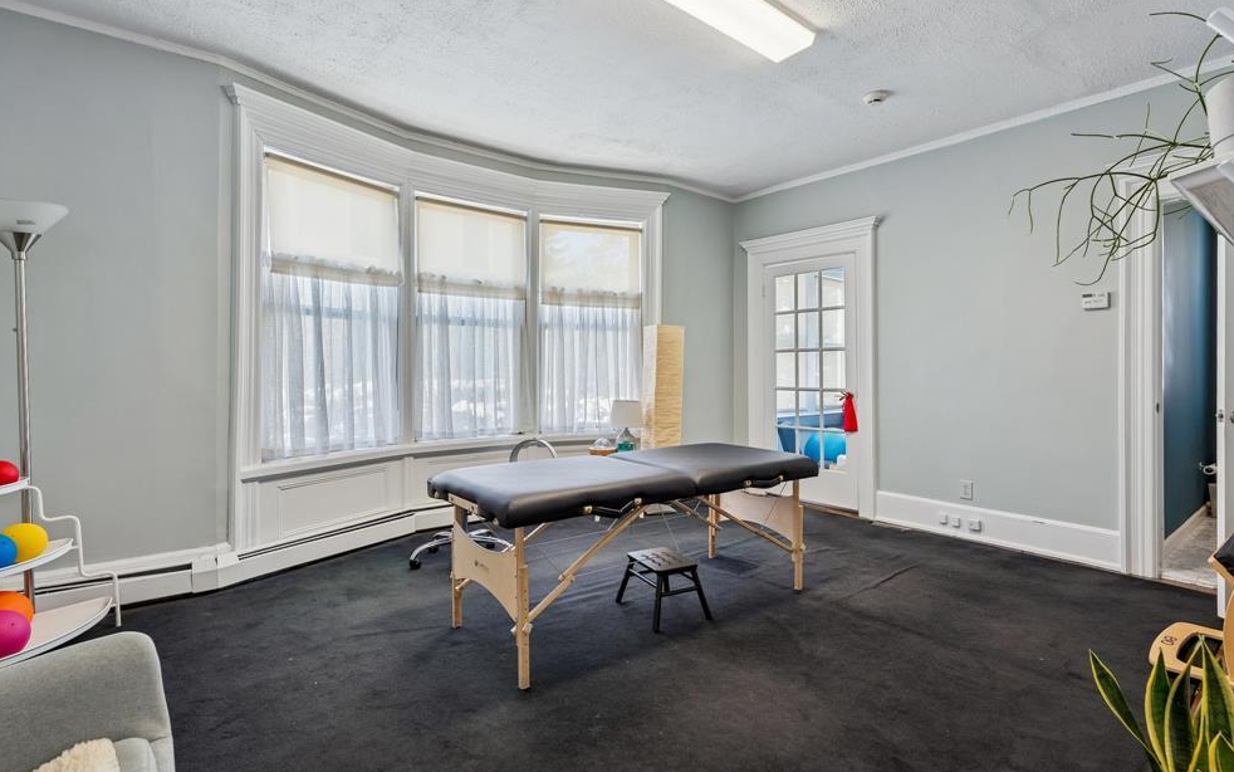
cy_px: 414
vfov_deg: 67.9
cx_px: 618
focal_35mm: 17
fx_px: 572
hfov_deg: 94.4
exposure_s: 1/80
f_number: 7.1
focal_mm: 16
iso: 400
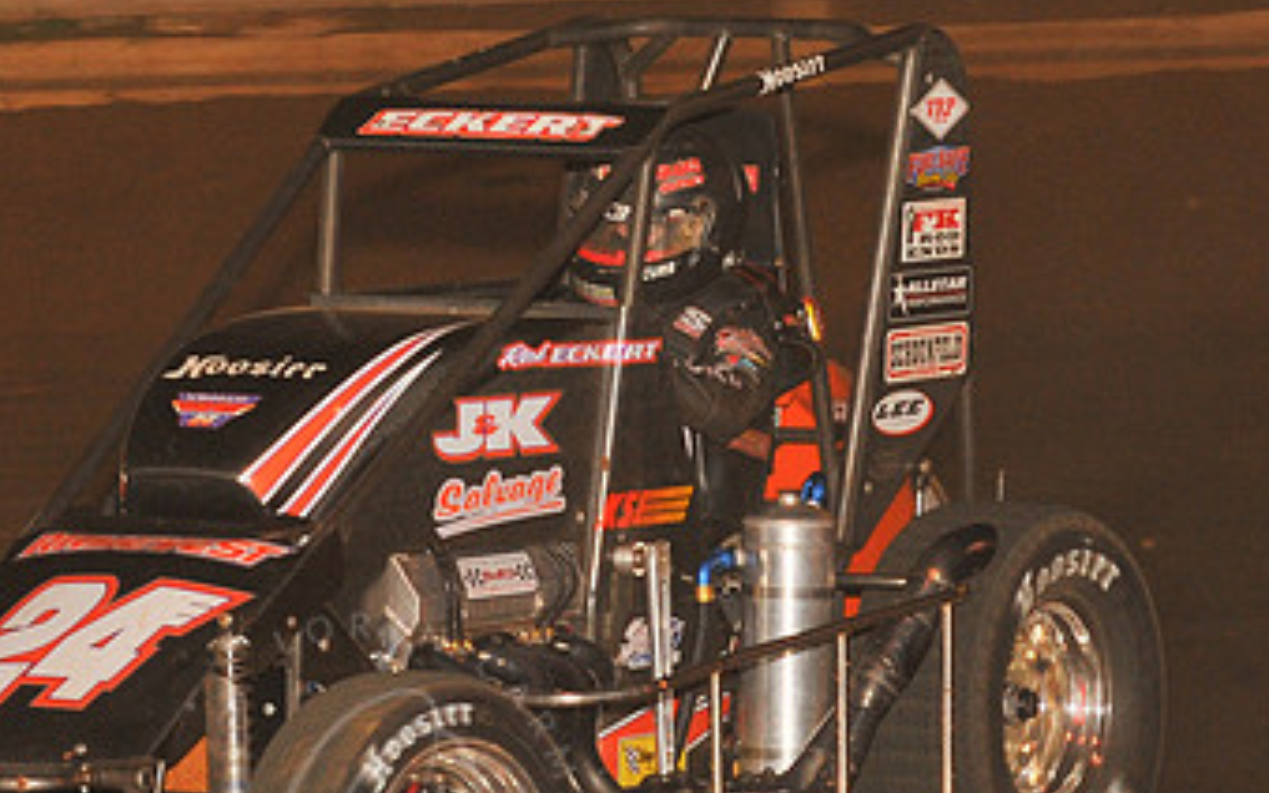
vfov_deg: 6.3
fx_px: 7229
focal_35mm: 209
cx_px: 359
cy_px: 492
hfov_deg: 10.0
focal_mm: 120
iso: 1000
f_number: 7.1
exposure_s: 1/320
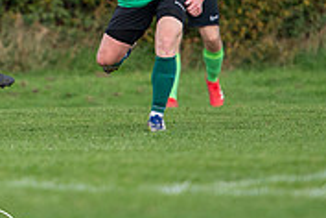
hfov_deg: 2.1
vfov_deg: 1.4
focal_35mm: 981
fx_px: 8883
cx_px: -26
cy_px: -82
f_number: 2.8
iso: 320
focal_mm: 200
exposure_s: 1/2000
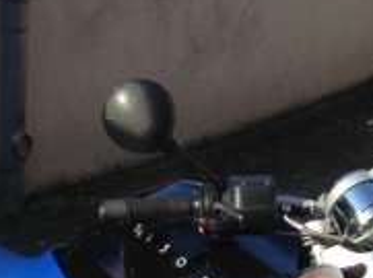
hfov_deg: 16.9
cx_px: 157
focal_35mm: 117
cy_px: 432
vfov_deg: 12.0
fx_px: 1258
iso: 50
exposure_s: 1/661
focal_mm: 4.12
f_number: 2.4
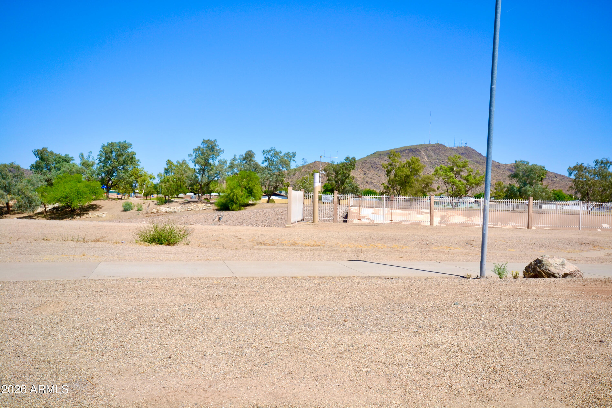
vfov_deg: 43.6
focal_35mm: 30
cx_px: 306
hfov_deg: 61.9
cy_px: 204
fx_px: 510
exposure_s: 1/250
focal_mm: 20
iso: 100
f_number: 8
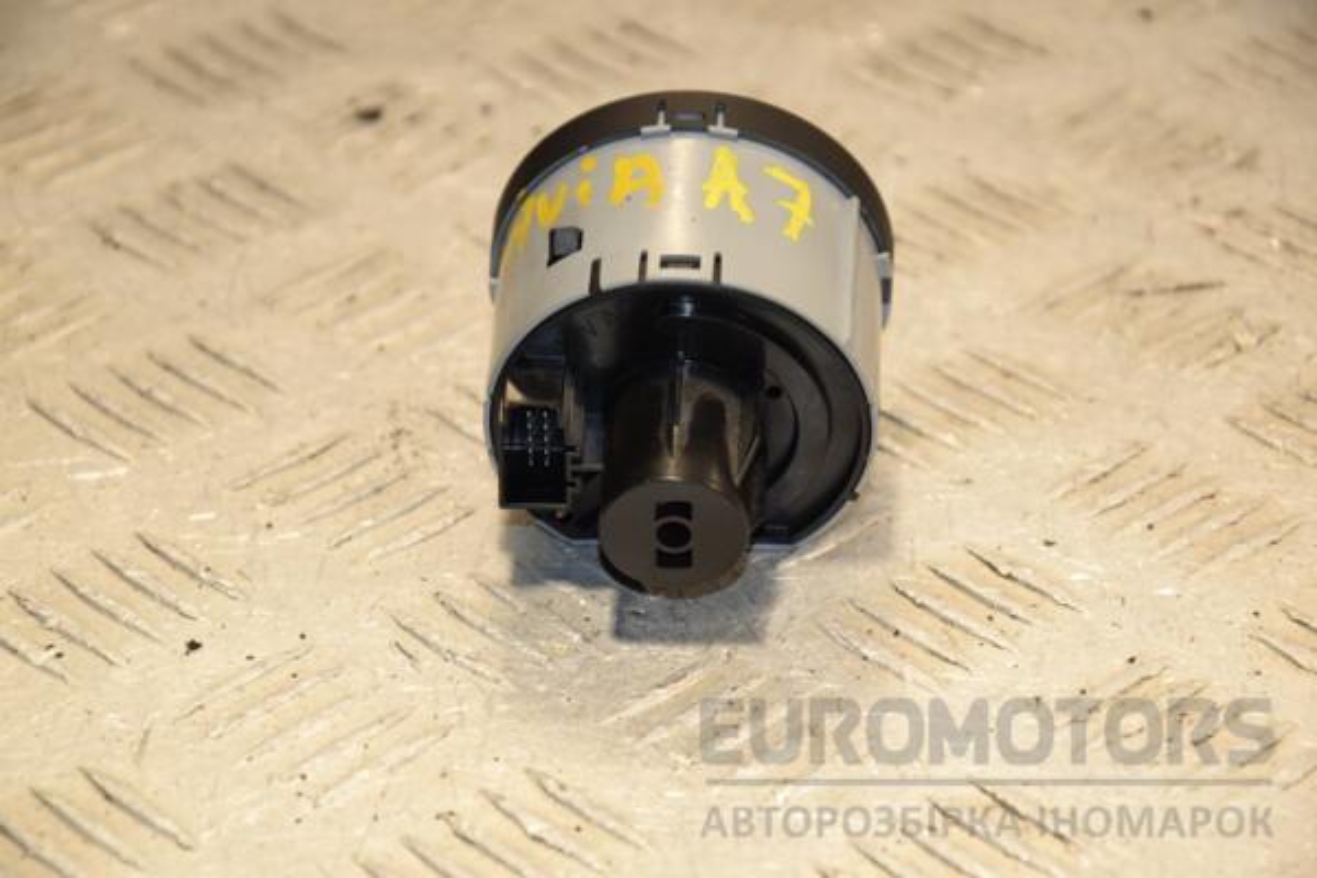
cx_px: 658
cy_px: 439
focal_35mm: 158
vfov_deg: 8.7
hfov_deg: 13.0
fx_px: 5761
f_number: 7.1
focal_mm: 105
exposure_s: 1/200
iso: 800
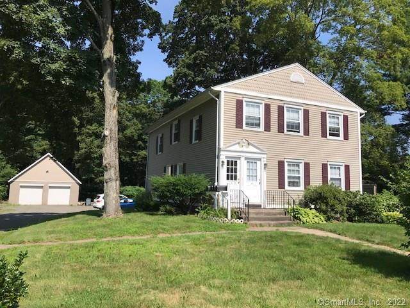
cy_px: 154
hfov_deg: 63.4
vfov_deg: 49.7
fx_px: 332
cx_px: 205
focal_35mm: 28
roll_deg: -0.9
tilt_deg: +7.3
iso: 20
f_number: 1.8
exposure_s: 1/2660
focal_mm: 3.99
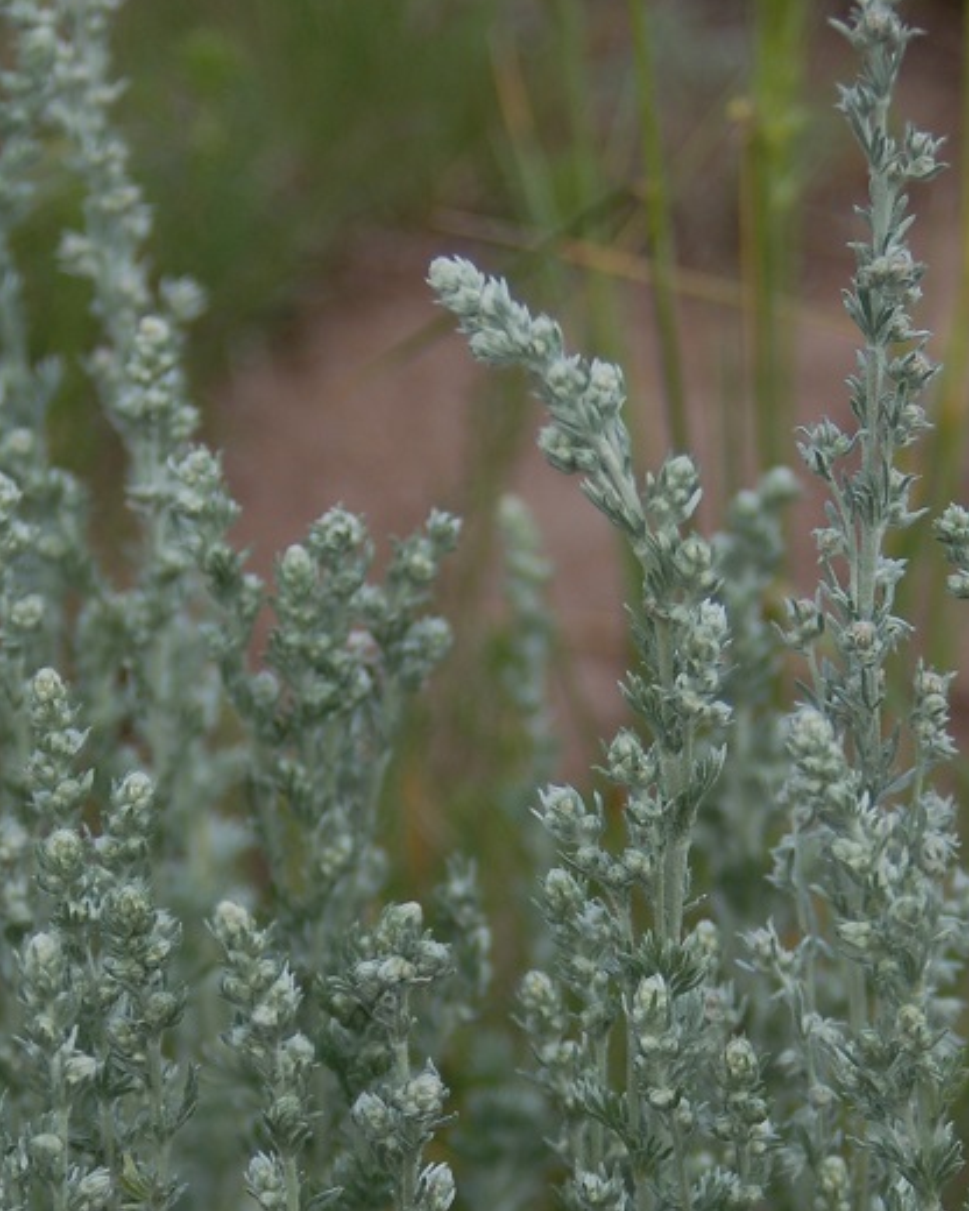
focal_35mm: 171
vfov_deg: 11.2
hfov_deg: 9.0
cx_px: 662
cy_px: 1118
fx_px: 6130
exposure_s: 1/500
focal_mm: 56
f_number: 5.6
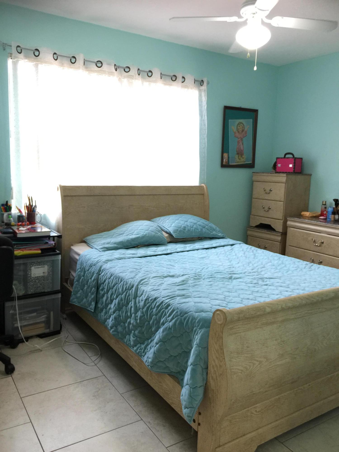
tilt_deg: -7.8
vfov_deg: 61.7
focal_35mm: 29
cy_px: 226
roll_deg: -2.4
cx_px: 170
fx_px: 379
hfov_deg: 48.2
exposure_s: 1/15
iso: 64
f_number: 2.2
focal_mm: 4.15
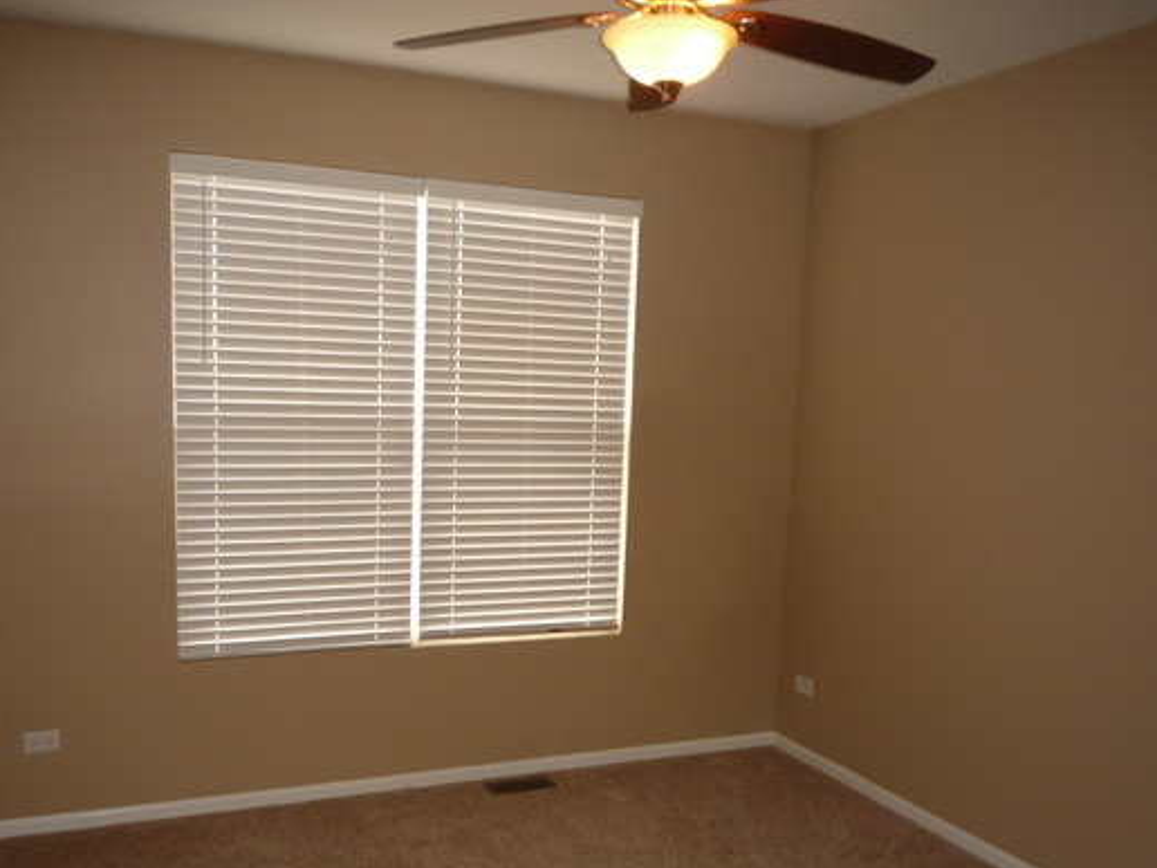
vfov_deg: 45.1
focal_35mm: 31
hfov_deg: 58.3
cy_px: 532
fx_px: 1036
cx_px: 536
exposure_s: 1/30
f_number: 2.8
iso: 125
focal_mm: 4.4
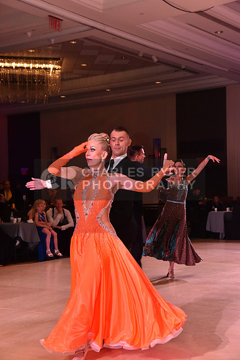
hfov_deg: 21.9
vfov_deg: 32.4
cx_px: 120
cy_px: 180
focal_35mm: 62
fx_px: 620
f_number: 6.3
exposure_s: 1/250
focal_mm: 62
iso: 2500
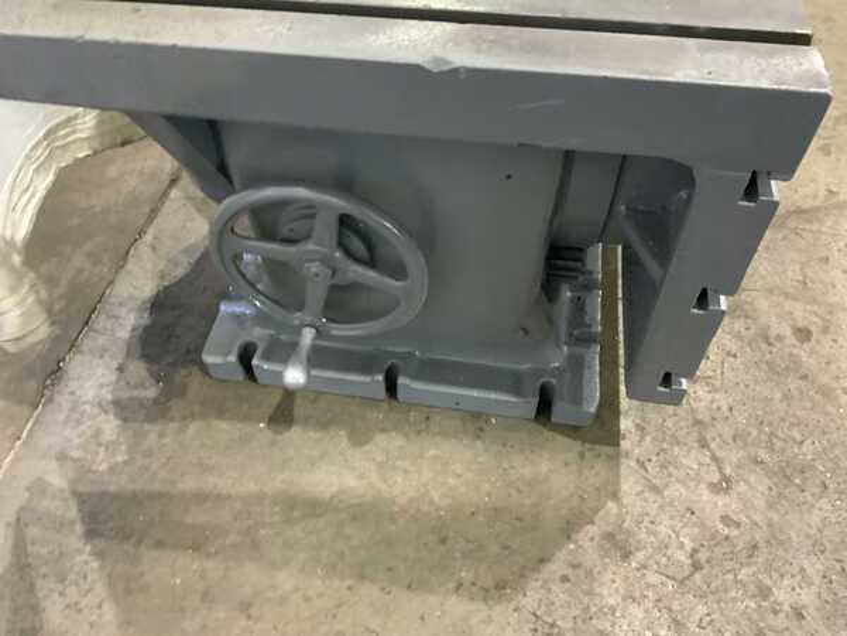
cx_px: 424
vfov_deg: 48.2
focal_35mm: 29
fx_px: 710
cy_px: 318
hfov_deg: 61.7
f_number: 1.8
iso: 320
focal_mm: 3
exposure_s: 1/40
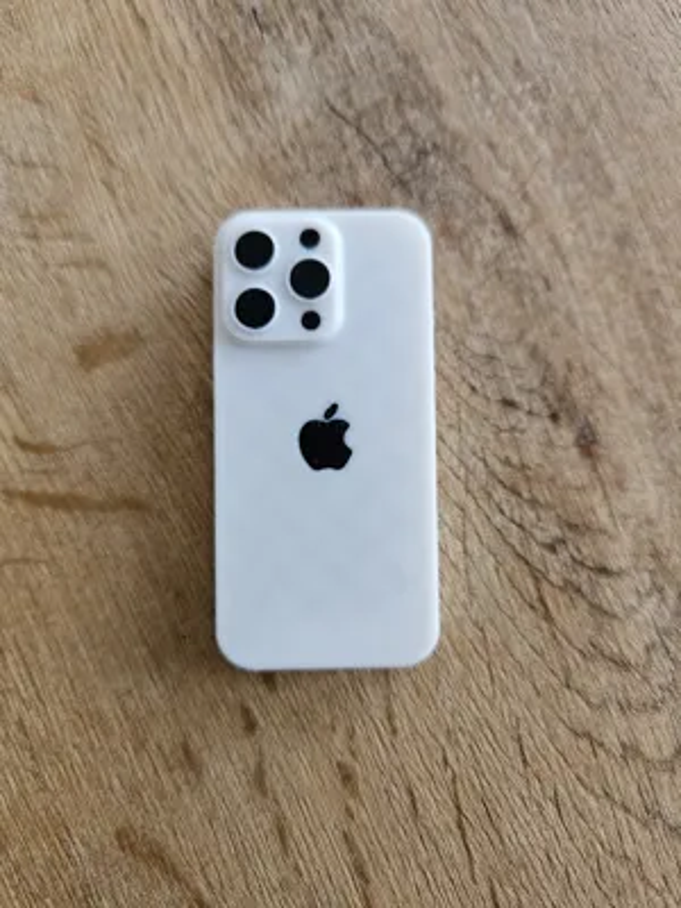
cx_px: 340
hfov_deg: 58.9
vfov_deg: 73.9
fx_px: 603
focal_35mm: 23
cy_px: 454
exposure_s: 1/100
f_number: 1.8
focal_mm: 5.4
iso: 640
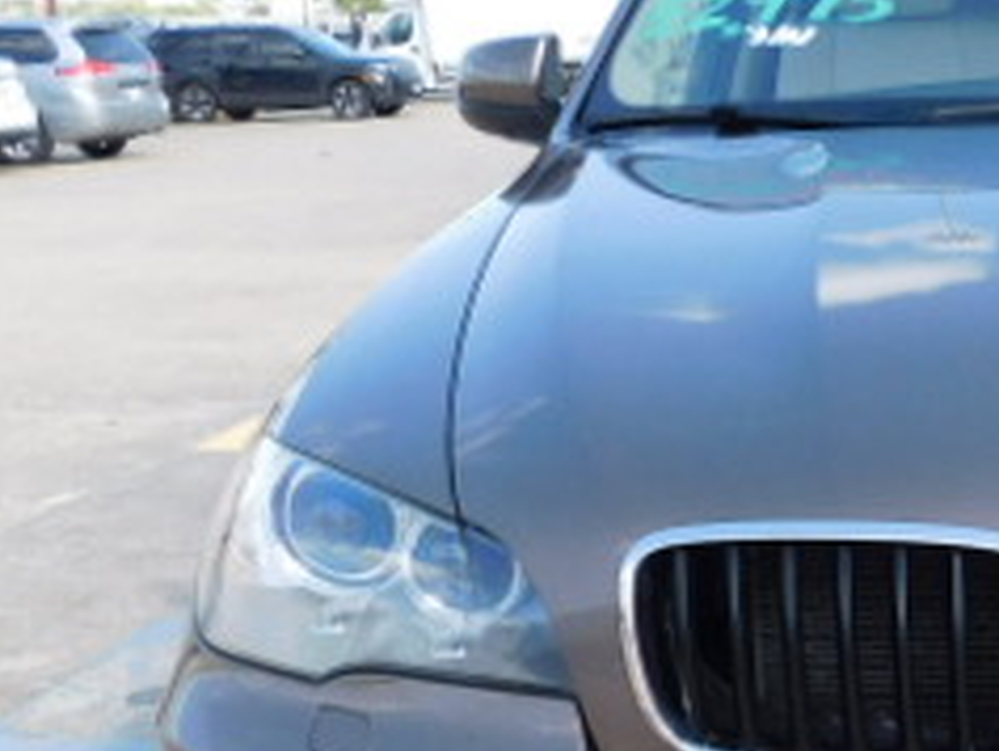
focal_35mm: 62
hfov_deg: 28.6
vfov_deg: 23.4
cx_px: 1075
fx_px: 1790
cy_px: 561
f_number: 3
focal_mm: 4
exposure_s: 1/500
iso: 125
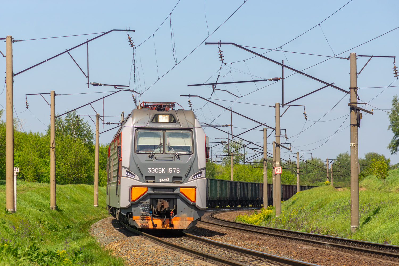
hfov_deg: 13.0
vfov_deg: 8.7
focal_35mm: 158
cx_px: 200
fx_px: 1745
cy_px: 133
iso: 160
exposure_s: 1/640
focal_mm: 105
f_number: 7.1
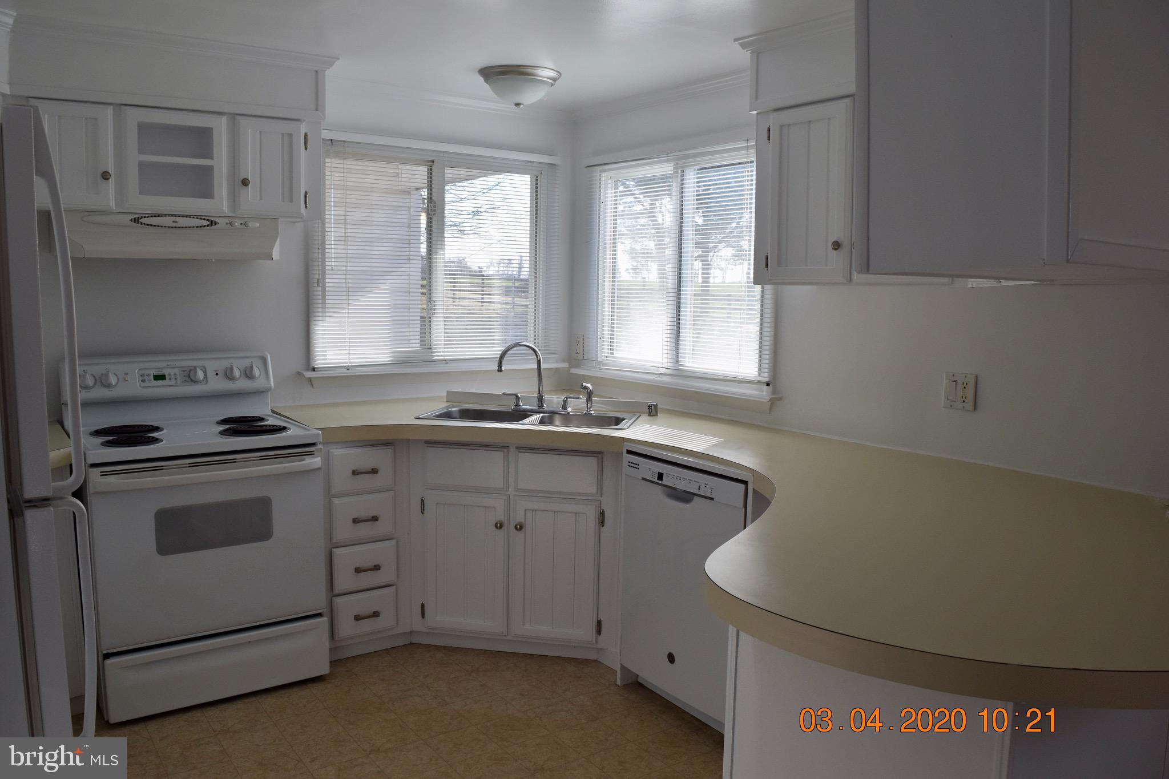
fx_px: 877
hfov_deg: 67.4
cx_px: 584
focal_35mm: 27
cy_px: 390
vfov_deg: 47.9
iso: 360
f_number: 8
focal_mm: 18
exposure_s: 1/250
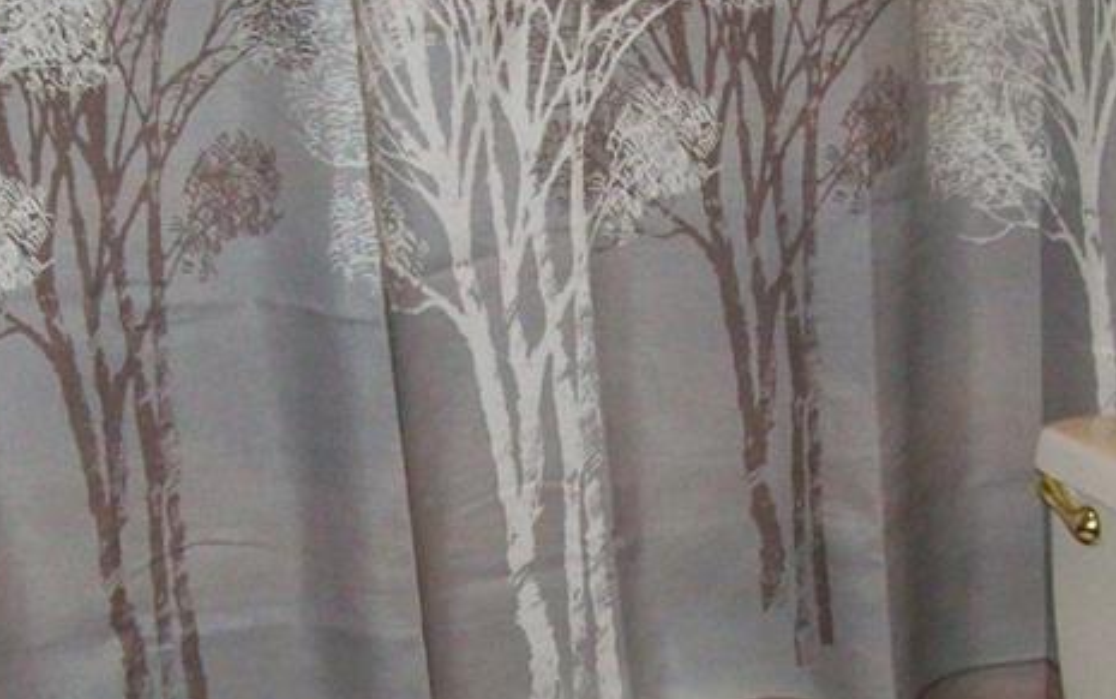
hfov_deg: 24.6
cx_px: 468
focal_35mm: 84
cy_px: 737
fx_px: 2556
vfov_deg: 15.2
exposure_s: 1/64
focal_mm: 6
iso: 200
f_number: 2.7
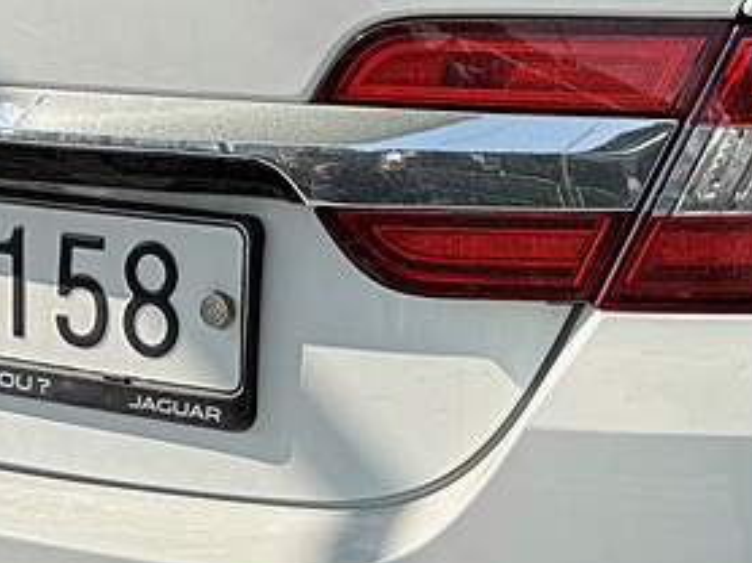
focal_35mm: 95
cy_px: 334
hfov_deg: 20.7
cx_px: 376
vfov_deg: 15.5
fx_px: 2062
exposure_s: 1/3584
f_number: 1.78
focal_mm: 6.76
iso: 80
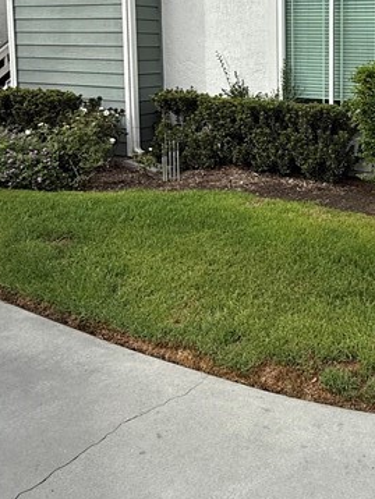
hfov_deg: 33.0
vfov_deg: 44.6
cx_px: 375
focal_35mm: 40
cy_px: 105
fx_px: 577
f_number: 2.2
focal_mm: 2.22
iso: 50
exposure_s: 1/545
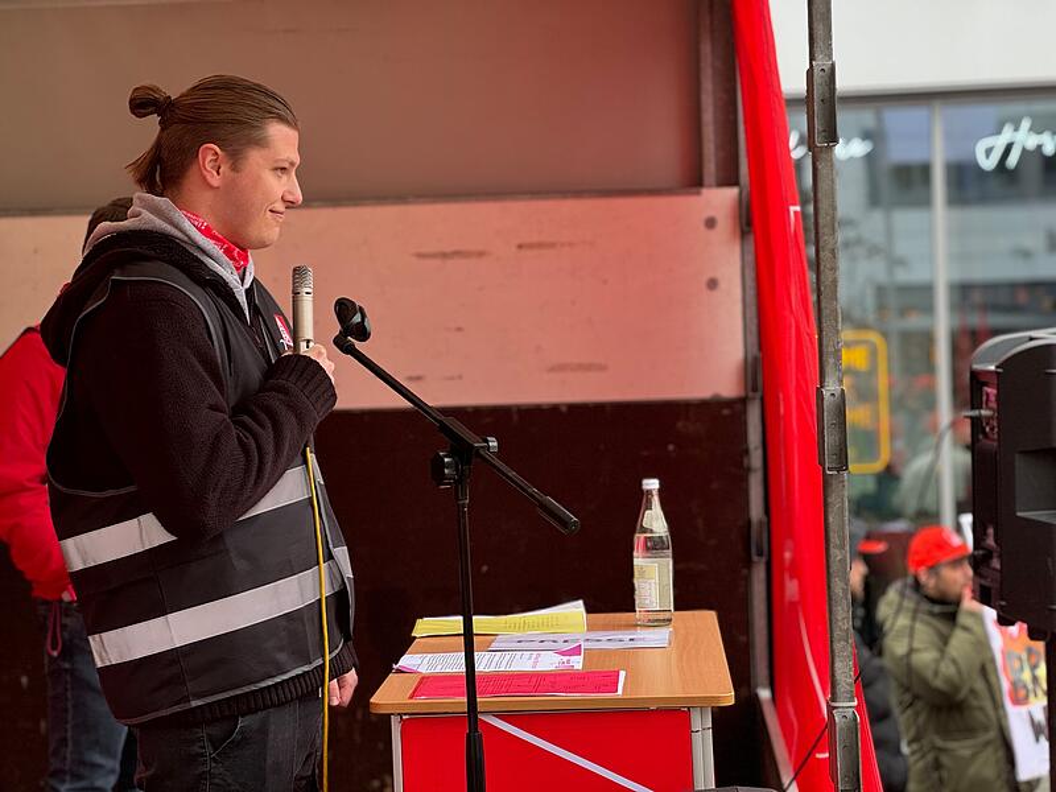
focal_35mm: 77
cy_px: 396
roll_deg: +2.7
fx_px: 2349
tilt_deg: -0.1
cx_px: 528
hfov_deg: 25.3
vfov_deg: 19.1
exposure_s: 1/99
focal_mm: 9
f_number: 2.8
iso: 200
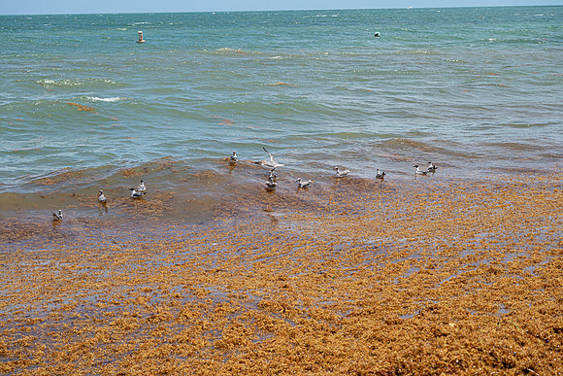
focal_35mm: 100
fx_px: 1564
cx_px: 282
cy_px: 188
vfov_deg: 13.7
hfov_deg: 20.4
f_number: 10
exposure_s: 1/1250
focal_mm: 100
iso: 640
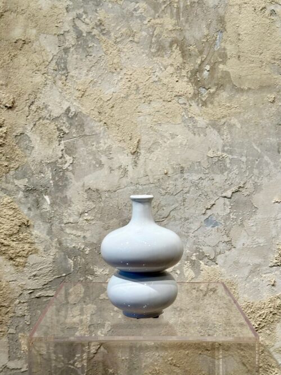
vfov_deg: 39.7
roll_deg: -0.5
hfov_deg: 30.3
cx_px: 140
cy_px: 188
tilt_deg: -1.6
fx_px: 520
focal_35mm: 48
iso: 50
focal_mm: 6.86
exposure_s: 1/214
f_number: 1.78
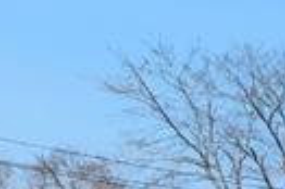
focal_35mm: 125
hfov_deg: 10.2
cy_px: 443
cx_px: 922
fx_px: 988
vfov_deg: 9.7
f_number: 22
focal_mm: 16
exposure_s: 1/10
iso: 320
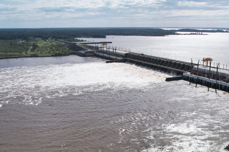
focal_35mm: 39
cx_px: 143
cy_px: 128
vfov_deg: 33.0
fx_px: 248
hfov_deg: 49.1
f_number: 2.8
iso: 160
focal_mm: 8.38
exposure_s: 1/5000
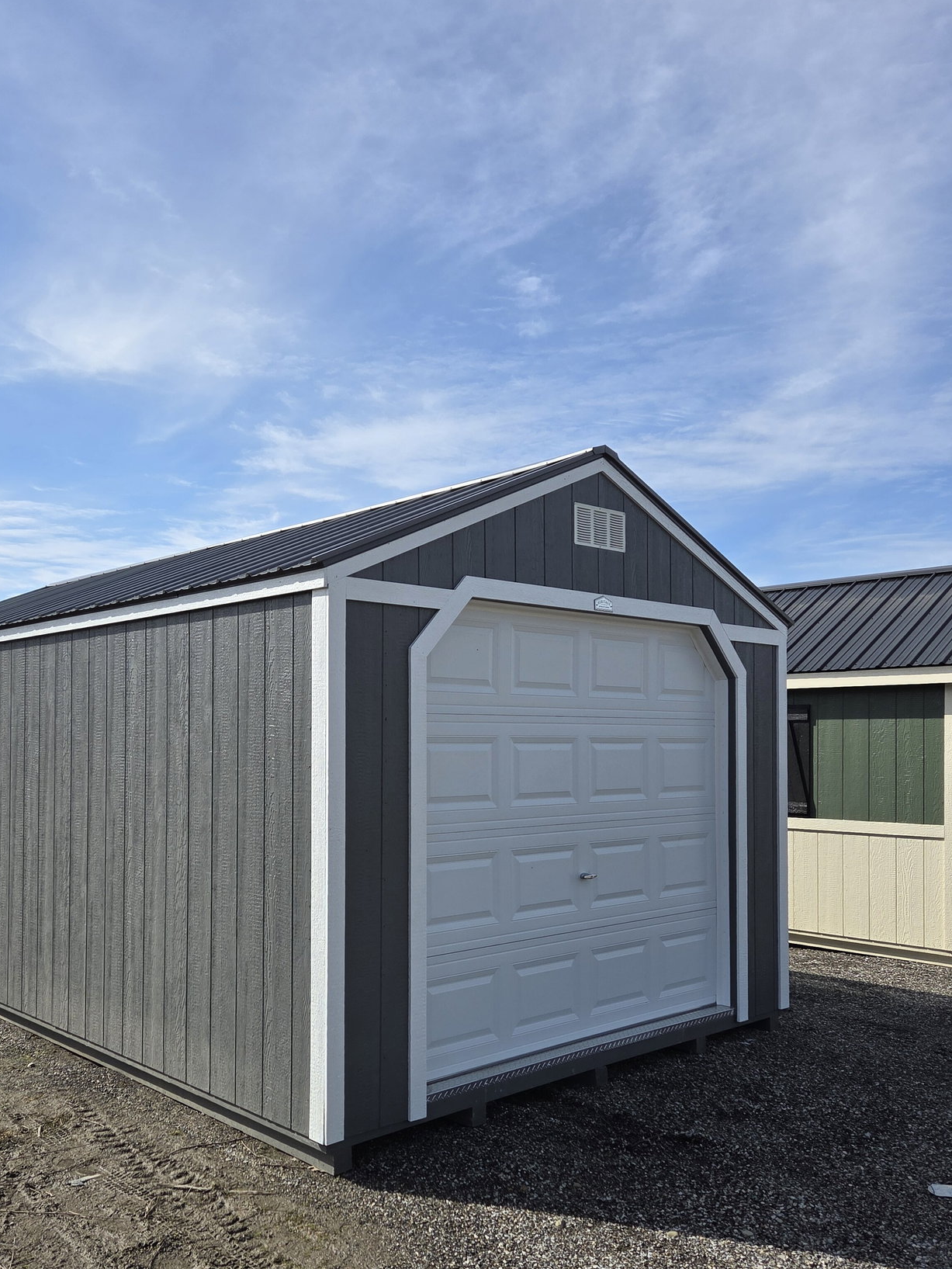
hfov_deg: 46.5
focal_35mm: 30
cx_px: 376
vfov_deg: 59.7
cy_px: 732
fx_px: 1100
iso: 80
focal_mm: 5.4
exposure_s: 1/5699
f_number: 1.8
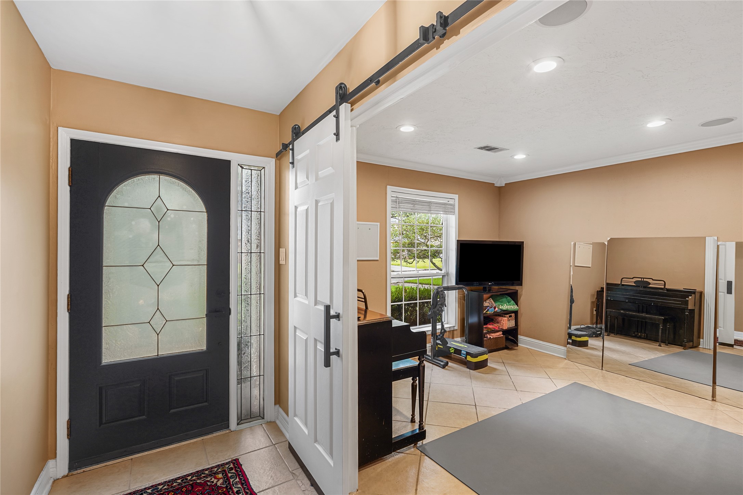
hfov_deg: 96.7
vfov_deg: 73.7
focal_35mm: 16
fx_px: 330
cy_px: 248
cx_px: 372
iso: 100
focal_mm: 16
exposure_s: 2.5
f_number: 8
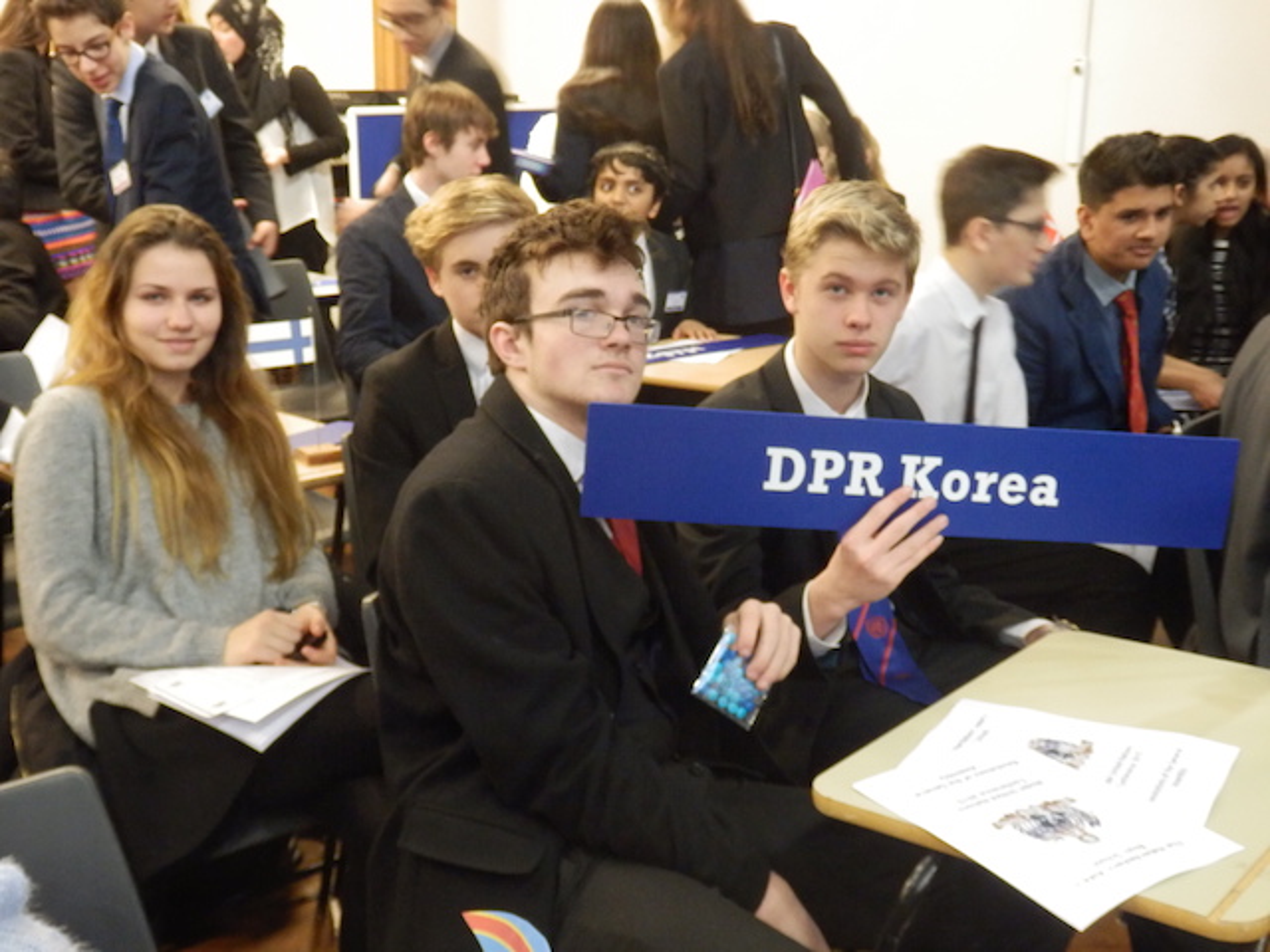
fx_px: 1468
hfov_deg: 46.8
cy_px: 476
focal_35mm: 40
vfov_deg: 36.0
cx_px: 635
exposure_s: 1/13
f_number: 3.7
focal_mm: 7.3
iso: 800
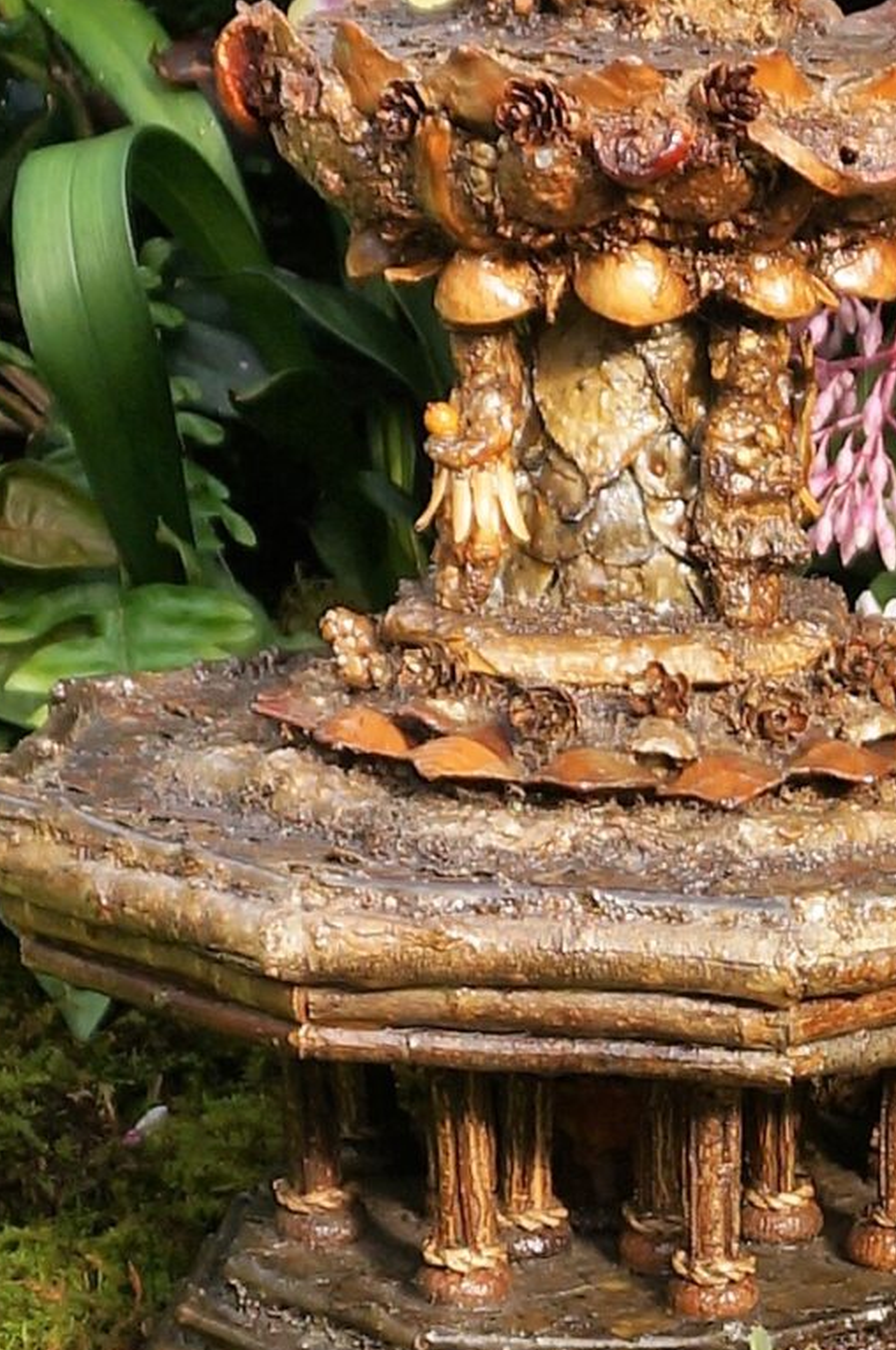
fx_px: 5091
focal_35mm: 136
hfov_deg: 9.8
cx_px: 1332
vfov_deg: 14.8
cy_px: 1389
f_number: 4
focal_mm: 16
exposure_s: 1/160
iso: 100
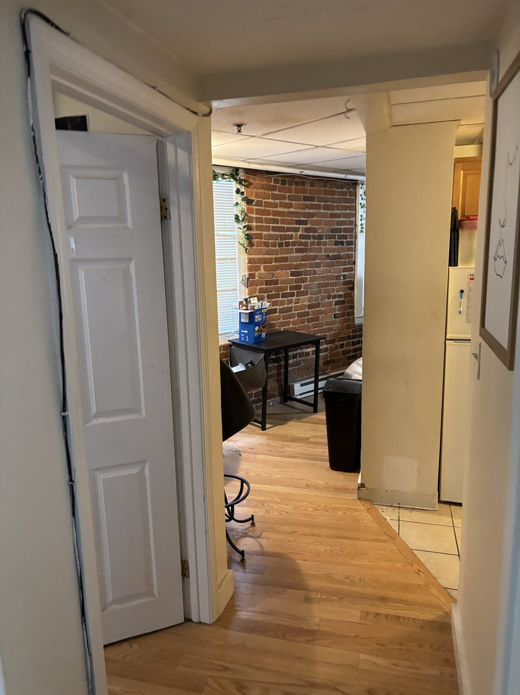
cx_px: 260
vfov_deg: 67.4
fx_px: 522
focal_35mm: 26
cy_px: 348
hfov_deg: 53.0
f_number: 1.6
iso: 500
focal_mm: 5.96
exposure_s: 1/40
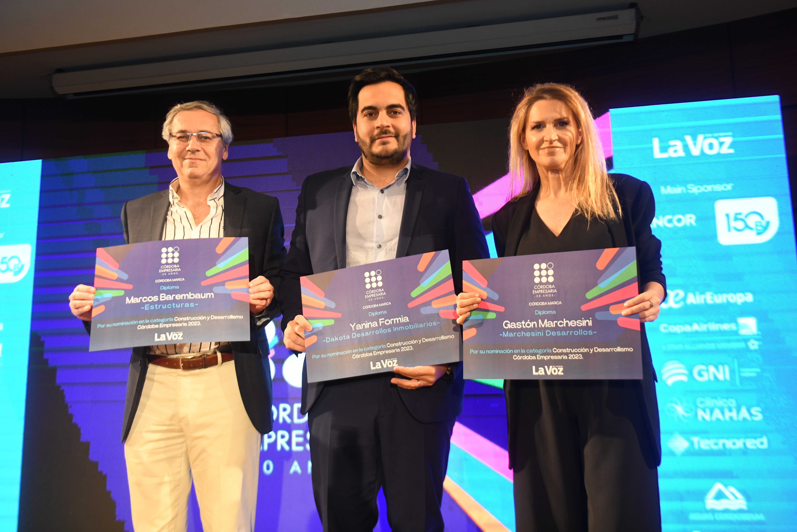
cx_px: 398
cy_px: 266
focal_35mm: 32
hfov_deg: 58.7
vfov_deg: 41.1
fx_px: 708
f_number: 3.5
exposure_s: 1/200
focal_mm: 32
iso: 1600
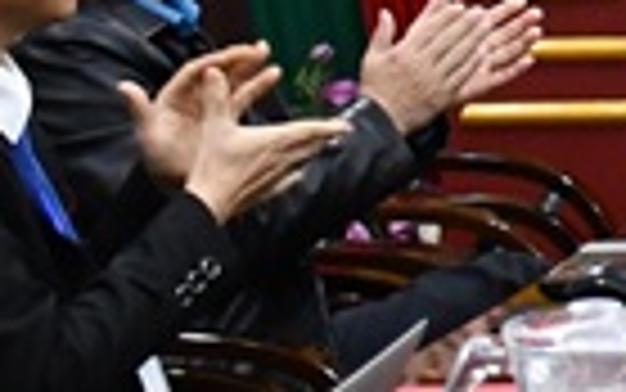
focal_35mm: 294
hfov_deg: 6.6
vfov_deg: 4.3
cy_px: -784
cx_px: 1720
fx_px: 5018
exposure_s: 1/125
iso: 1800
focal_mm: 27
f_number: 4
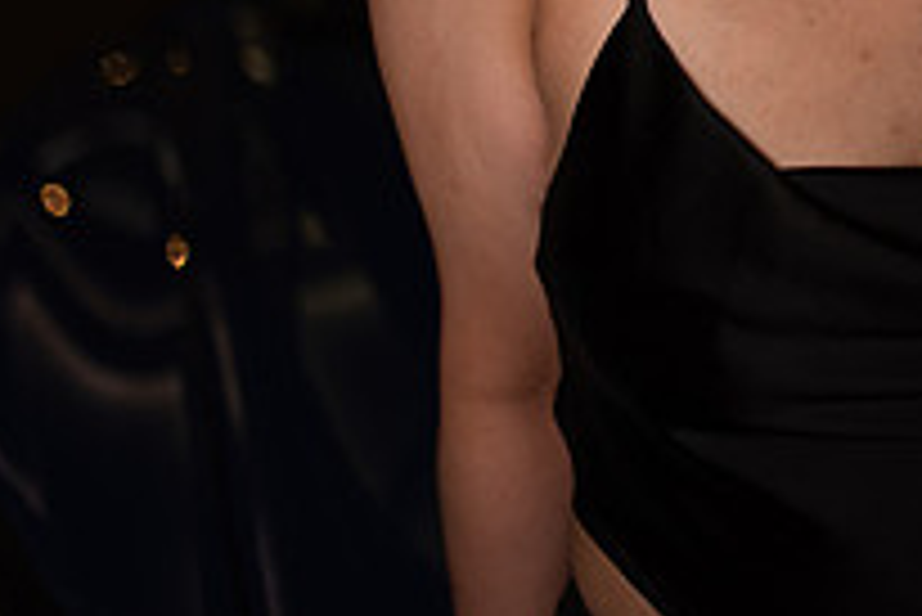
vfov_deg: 13.2
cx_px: 962
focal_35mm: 99
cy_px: -250
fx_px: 2537
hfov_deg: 19.9
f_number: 1.4
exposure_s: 1/640
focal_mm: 35
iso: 500
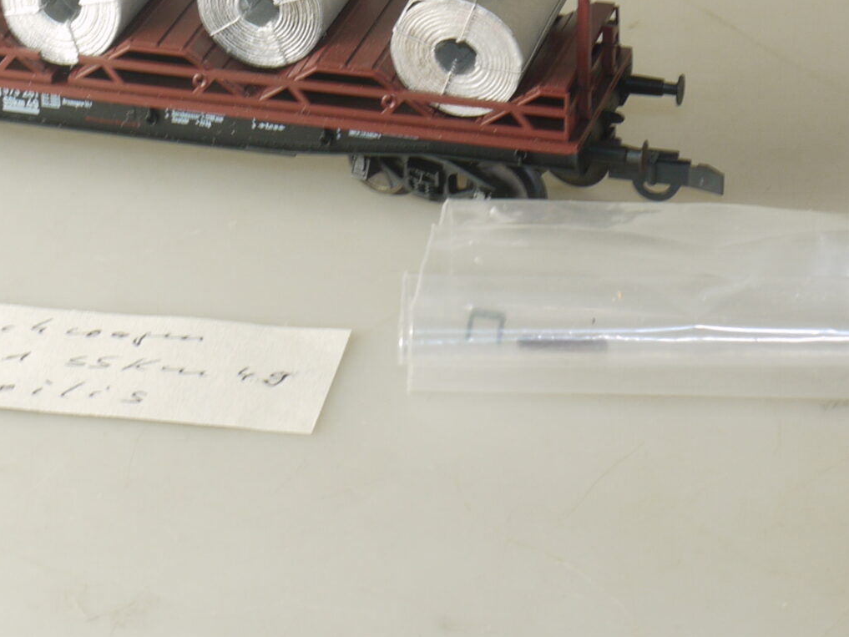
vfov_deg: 10.1
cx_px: 170
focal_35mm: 147
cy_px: 78
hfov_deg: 13.4
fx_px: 3606
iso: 100
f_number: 11
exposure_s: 1/10
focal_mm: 26
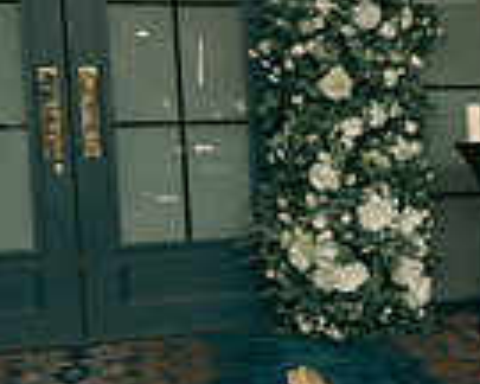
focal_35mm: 97
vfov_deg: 15.9
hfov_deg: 15.9
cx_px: 939
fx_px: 1378
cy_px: 197
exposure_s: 1/160
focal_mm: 24
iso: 400
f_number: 3.5
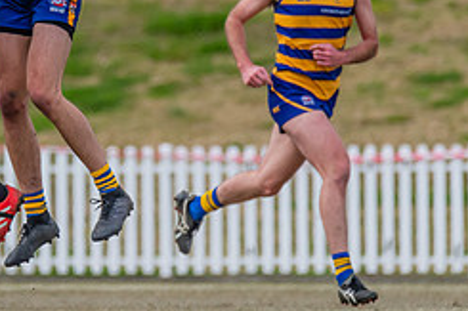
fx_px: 19720
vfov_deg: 0.9
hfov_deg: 1.4
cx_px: 76
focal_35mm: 1518
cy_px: 29
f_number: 7.1
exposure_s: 1/1600
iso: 800
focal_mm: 600
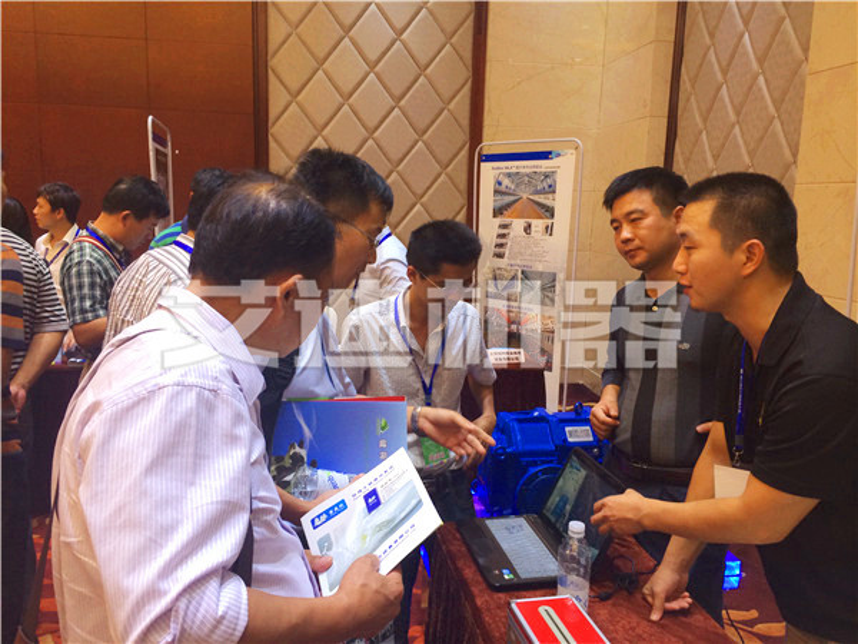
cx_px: 429
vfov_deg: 46.8
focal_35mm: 30
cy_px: 322
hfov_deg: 60.0
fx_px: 744
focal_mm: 4.12
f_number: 2.2
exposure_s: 1/30
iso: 100
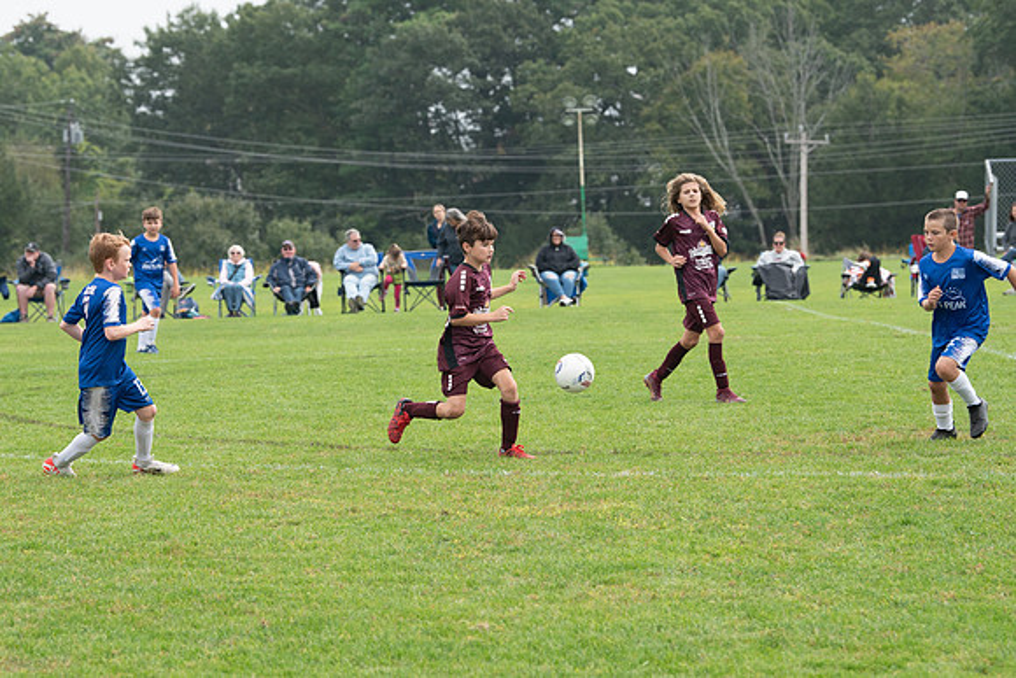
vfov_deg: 9.6
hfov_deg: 14.4
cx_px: 430
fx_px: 4024
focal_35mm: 143
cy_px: 396
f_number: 5.6
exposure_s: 1/640
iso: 400
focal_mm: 122
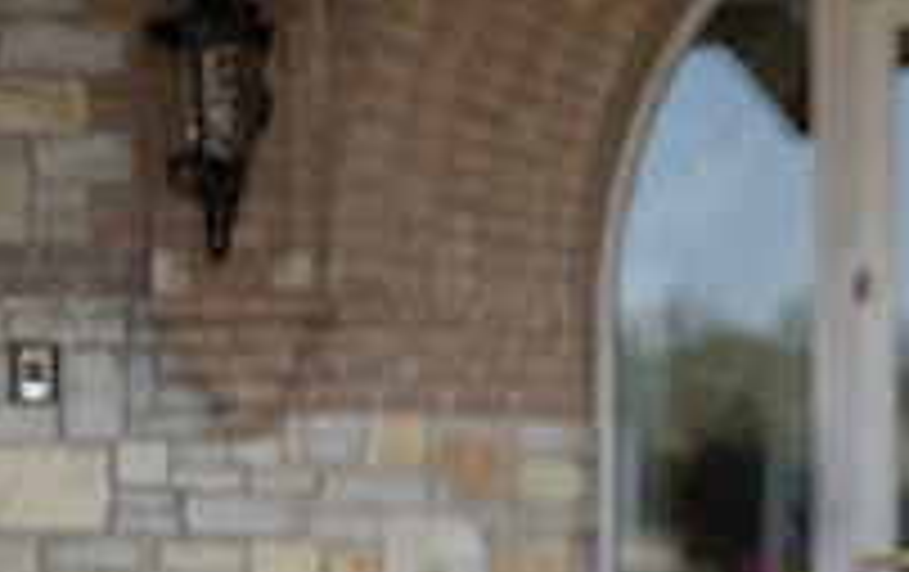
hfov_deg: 12.1
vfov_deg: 7.8
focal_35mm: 168
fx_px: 4169
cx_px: 1209
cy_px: 680
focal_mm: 50
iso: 160
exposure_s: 1/1600
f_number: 1.2
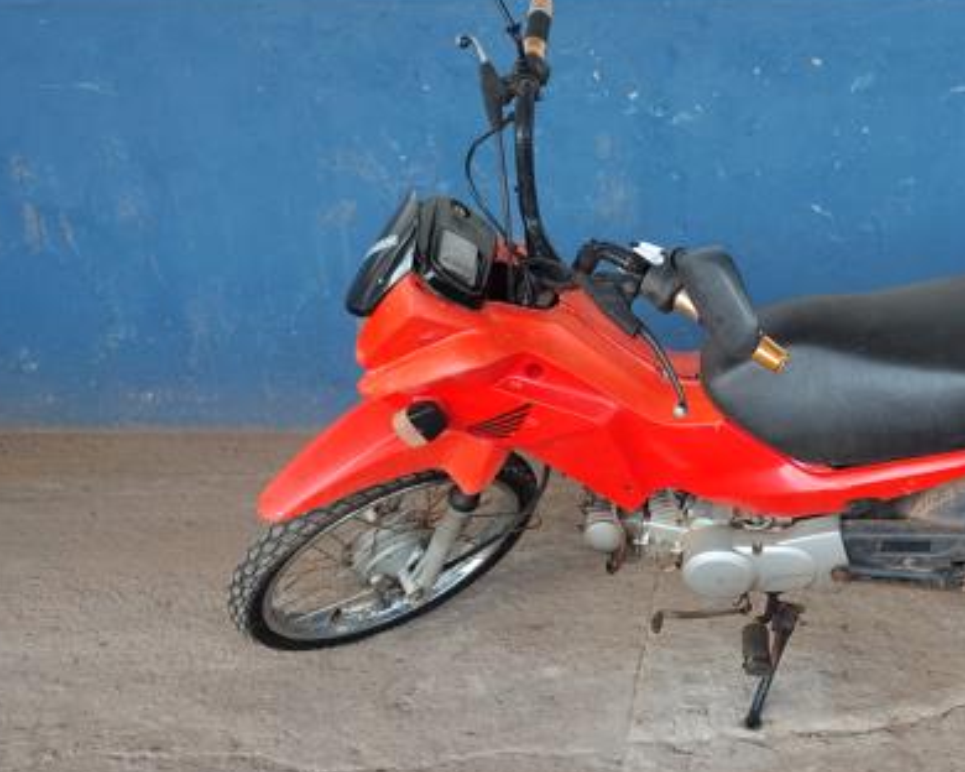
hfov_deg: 43.9
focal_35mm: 40
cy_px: 413
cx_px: 752
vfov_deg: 37.3
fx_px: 1142
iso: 143
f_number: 1.7
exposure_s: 1/166
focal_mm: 4.71
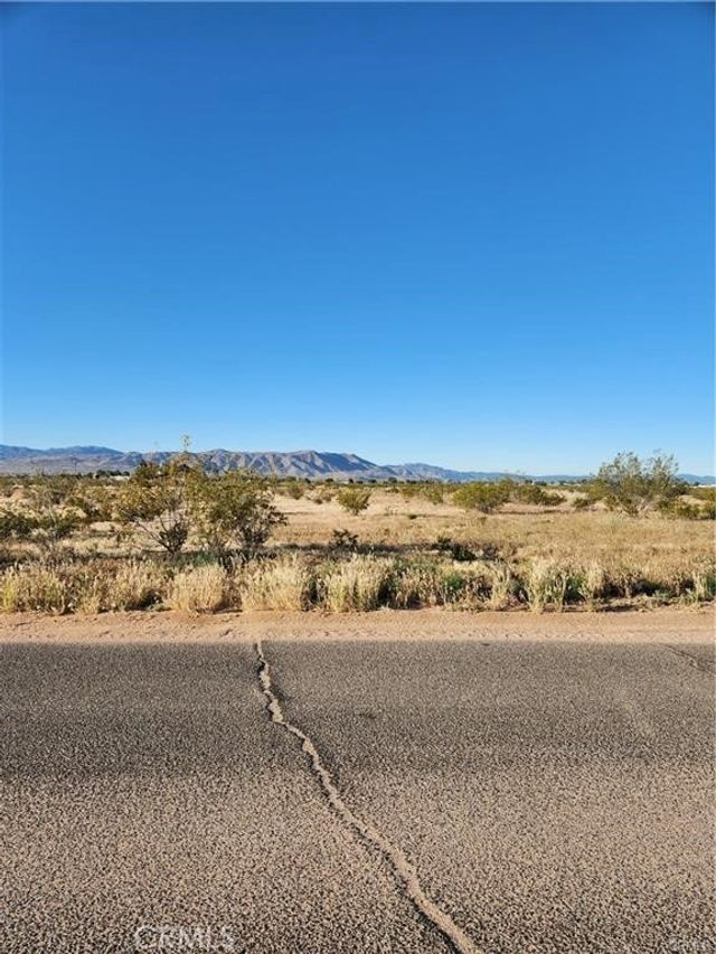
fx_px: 634
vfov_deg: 73.9
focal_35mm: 23
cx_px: 358
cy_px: 477
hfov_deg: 58.9
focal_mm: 5.4
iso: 20
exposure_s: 1/1262
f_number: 1.8
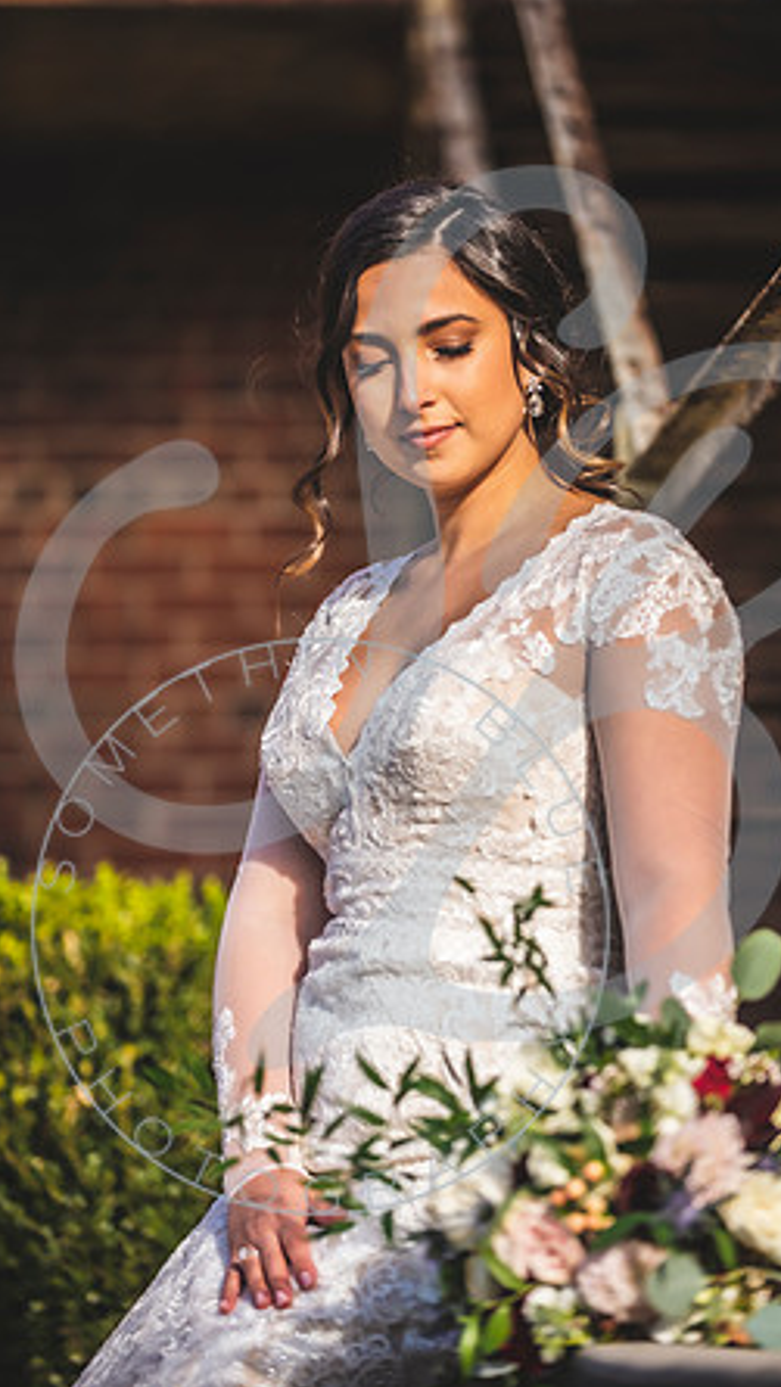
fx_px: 4858
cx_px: 461
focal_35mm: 132
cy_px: 690
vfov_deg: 16.3
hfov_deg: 9.2
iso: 200
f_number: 2.8
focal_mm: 125
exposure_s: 1/2500
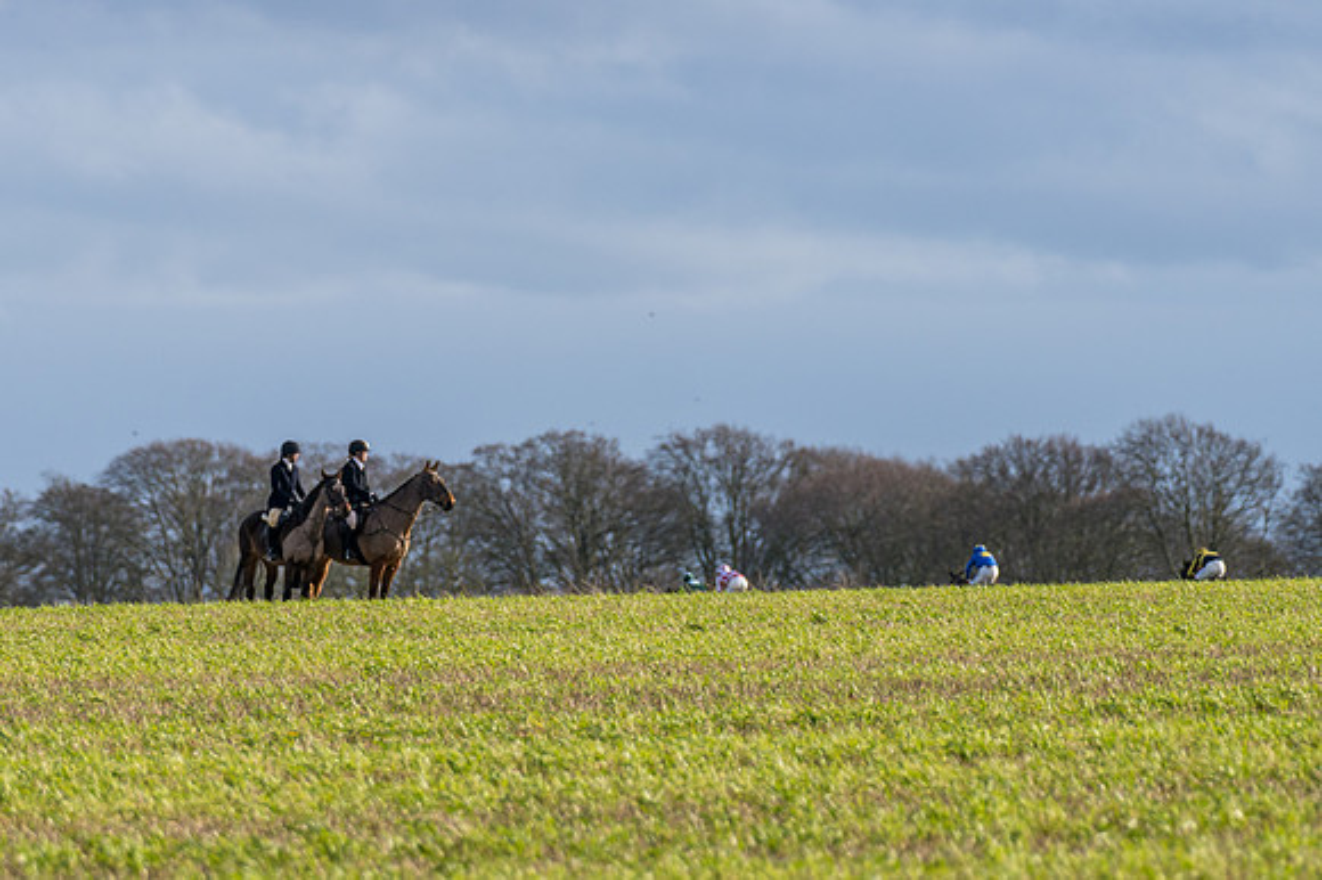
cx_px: 479
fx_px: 13946
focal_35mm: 380
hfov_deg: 5.4
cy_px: 325
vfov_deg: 3.6
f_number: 4
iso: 200
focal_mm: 192
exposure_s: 1/1600
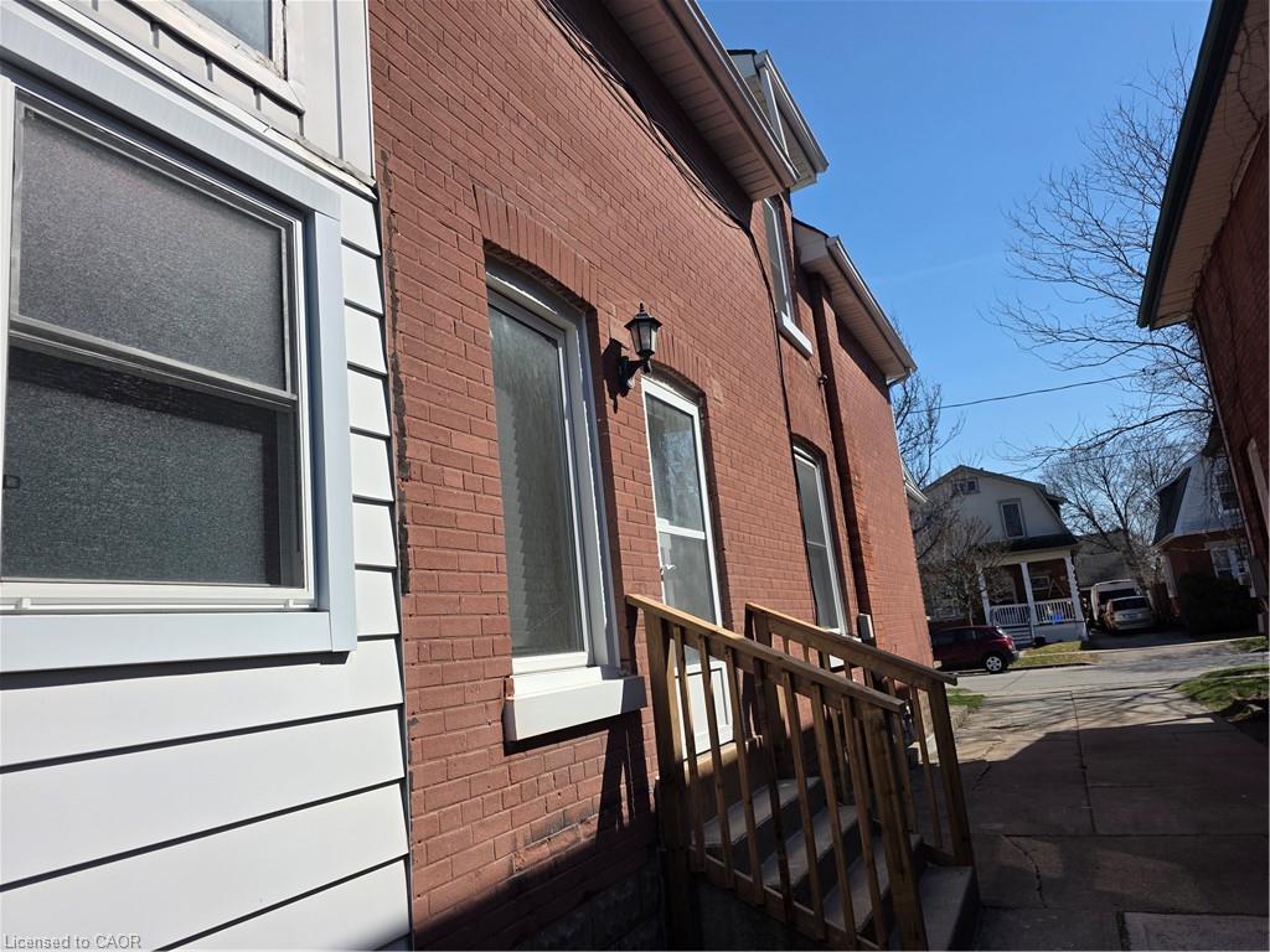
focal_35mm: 23
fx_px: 844
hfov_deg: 73.9
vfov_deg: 58.9
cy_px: 476
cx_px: 635
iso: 80
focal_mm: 6.3
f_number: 1.7
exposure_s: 1/7626
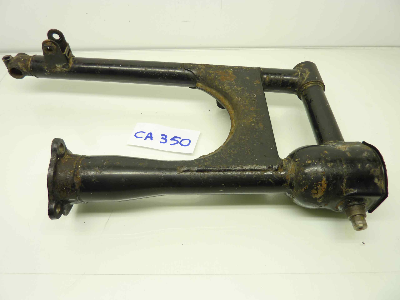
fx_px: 289
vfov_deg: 54.9
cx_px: 200
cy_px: 150
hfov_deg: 69.4
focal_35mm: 25
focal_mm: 4.1
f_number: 3.3
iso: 80
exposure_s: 1/20
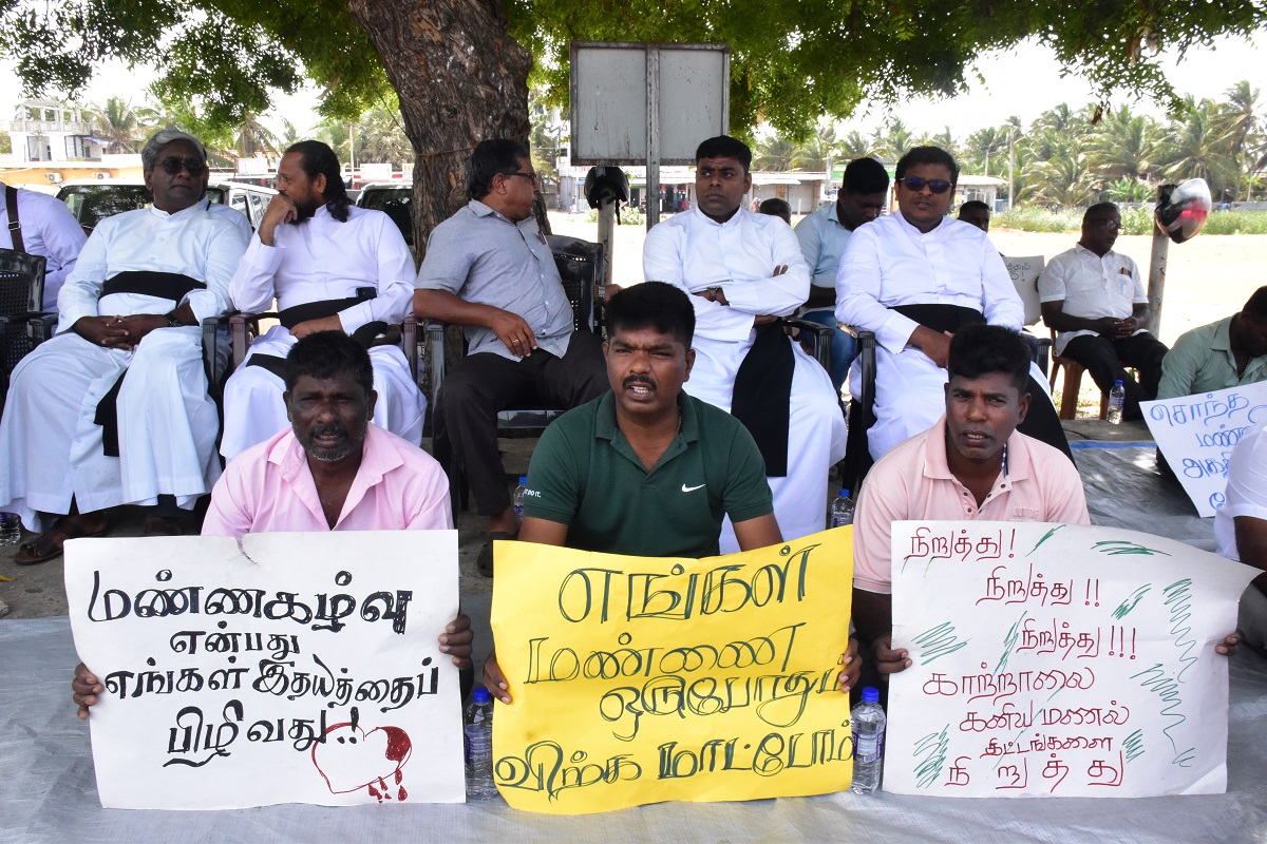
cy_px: 422
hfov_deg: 57.2
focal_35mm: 33
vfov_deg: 40.0
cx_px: 634
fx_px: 1161
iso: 2000
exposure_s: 1/200
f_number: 18
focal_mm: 22
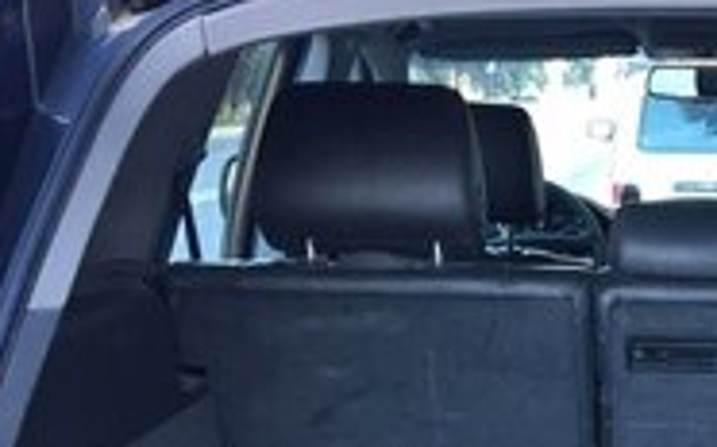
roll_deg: +1.3
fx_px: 1601
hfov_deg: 24.4
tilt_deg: -16.8
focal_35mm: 82
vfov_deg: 15.1
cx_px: 675
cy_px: 597
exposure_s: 1/33
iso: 50
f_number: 2.2
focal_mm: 4.15
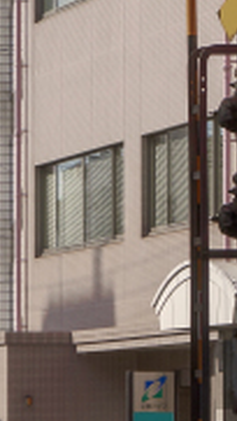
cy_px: 257
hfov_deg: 2.8
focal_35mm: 415
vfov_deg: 5.2
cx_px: -723
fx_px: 4630
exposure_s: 1/125
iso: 320
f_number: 20
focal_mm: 70
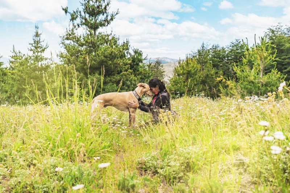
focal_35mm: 33
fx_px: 266
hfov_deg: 57.2
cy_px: 96
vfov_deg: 40.0
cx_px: 145
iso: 100
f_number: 2.8
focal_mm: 22
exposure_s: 1/800
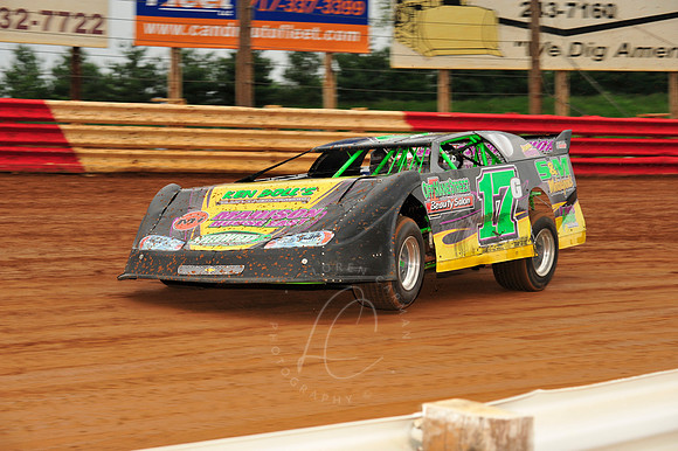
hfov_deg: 19.5
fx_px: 1976
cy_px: 226
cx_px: 339
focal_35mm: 105
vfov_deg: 13.0
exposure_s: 1/320
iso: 640
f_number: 8
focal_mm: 105
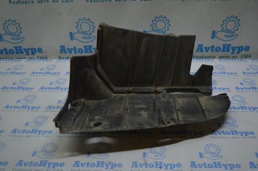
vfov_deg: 36.8
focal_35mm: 36
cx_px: 129
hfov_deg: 53.2
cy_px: 86
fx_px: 258
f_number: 4
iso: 400
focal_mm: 24
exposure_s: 1/200
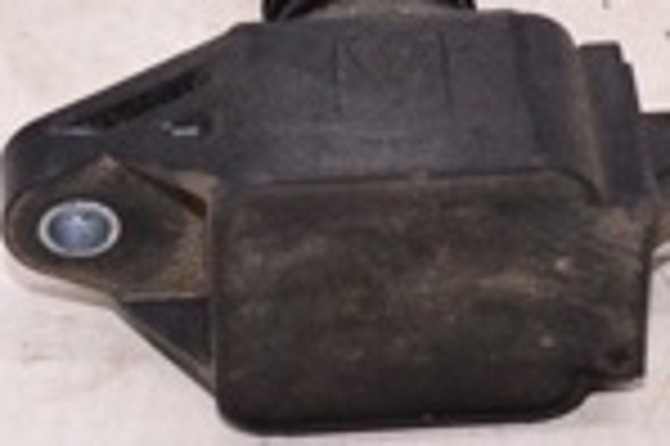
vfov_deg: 6.6
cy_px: -164
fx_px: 3830
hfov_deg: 10.0
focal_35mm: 206
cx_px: 454
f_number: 8
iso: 1600
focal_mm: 32
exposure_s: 1/100
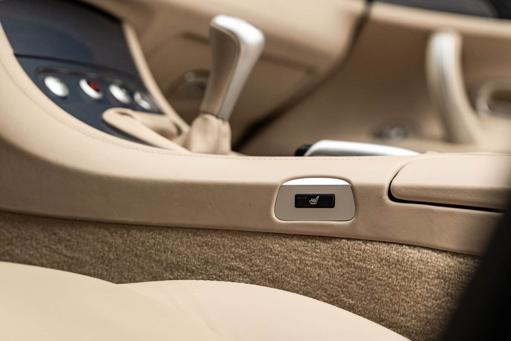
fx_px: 1278
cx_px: 281
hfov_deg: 22.6
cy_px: 198
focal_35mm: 90
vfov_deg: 15.2
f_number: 2.8
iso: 1600
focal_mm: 70
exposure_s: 1/100
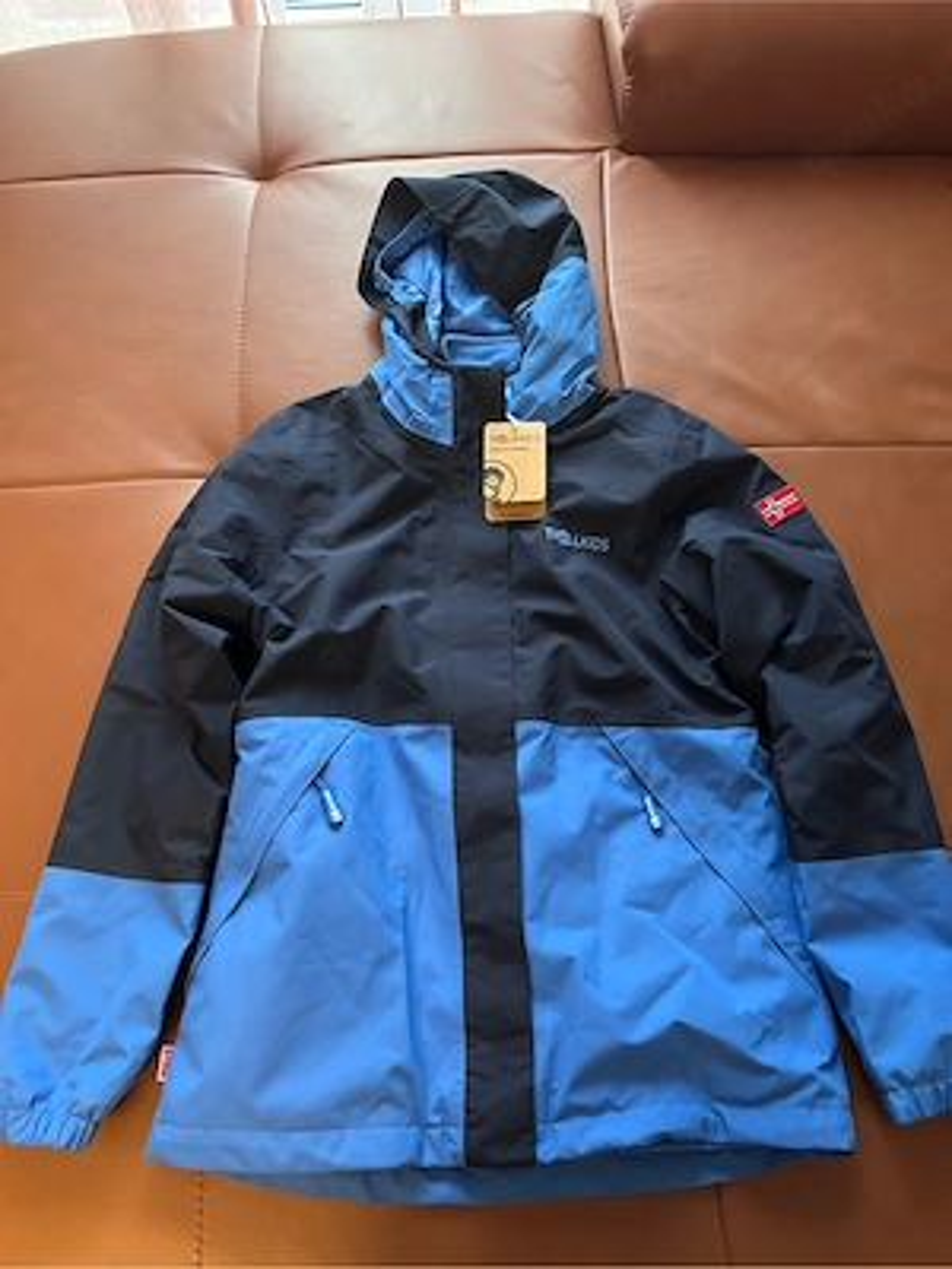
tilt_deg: -68.2
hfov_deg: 53.1
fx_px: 953
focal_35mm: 26
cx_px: 476
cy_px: 634
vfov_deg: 67.3
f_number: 1.5
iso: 500
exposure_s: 1/40
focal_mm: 5.7
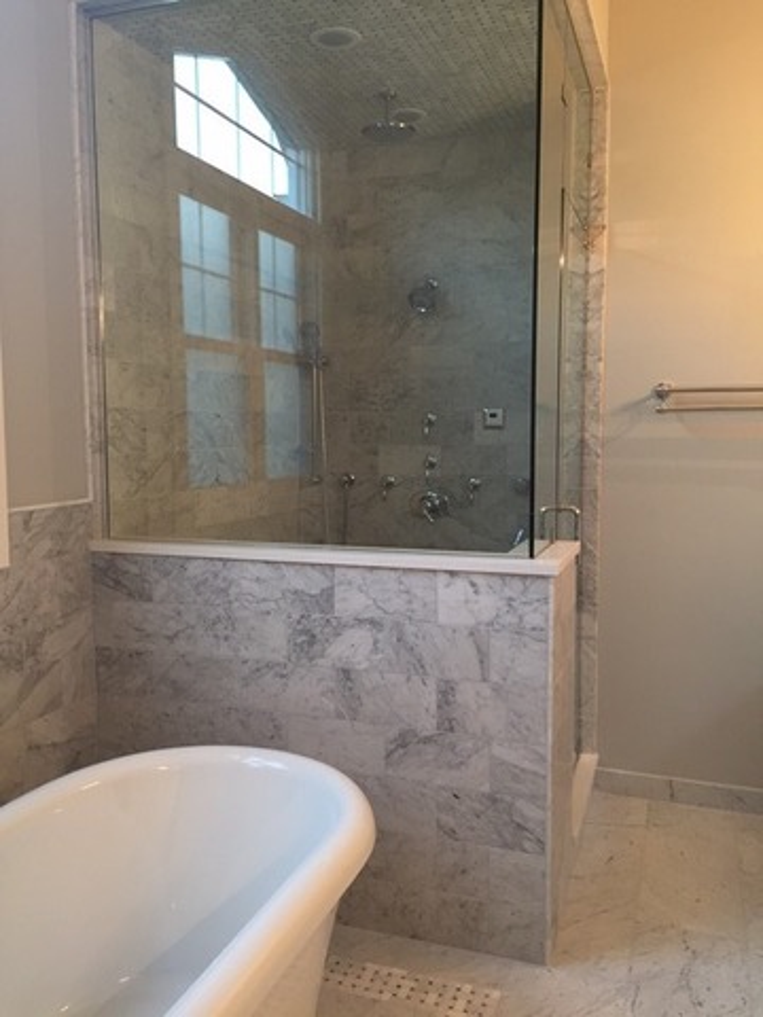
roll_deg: -0.4
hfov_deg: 48.2
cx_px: 382
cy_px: 508
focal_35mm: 29
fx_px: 852
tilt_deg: -1.4
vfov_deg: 61.7
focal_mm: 4.15
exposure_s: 1/33
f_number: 2.2
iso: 100
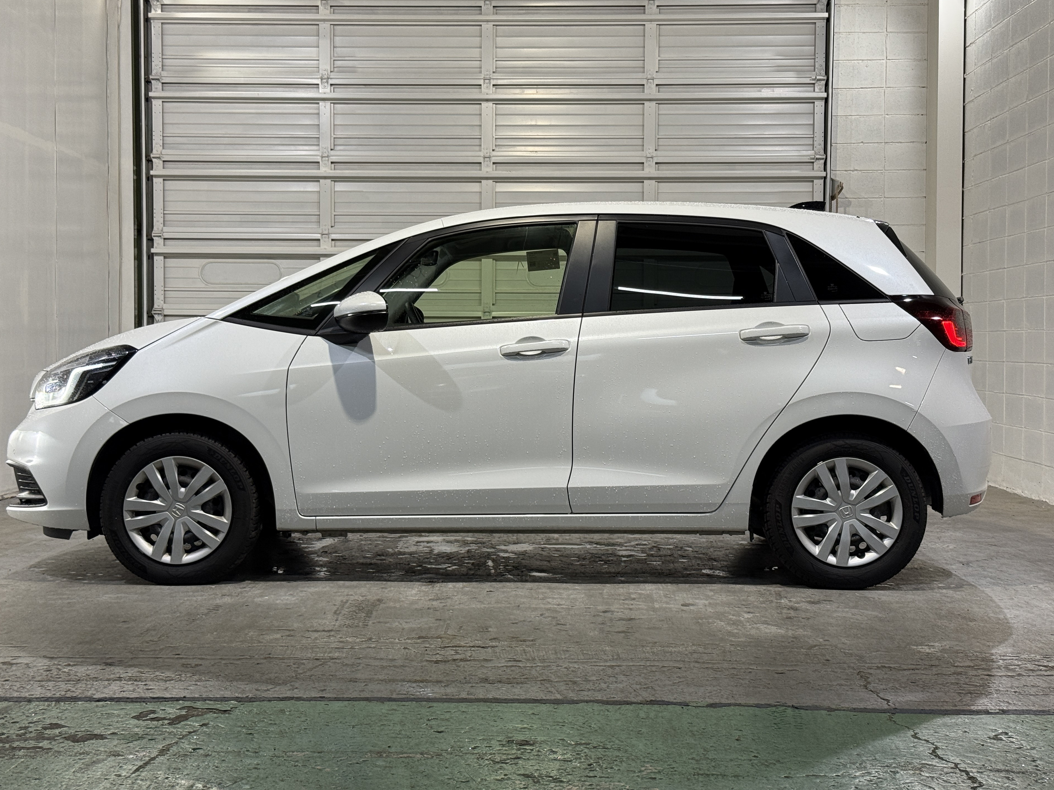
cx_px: 508
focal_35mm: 51
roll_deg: -0.2
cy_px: 372
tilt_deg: -0.9
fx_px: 1553
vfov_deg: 28.6
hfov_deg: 37.5
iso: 100
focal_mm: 6.76
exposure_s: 1/60
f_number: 1.78
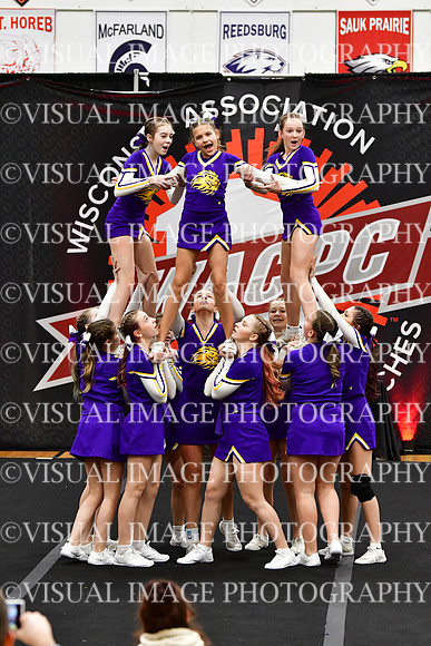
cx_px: 216
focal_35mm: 153
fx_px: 2746
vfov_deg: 13.4
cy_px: 323
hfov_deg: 9.0
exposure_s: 1/500
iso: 5000
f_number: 3.5
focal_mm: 102
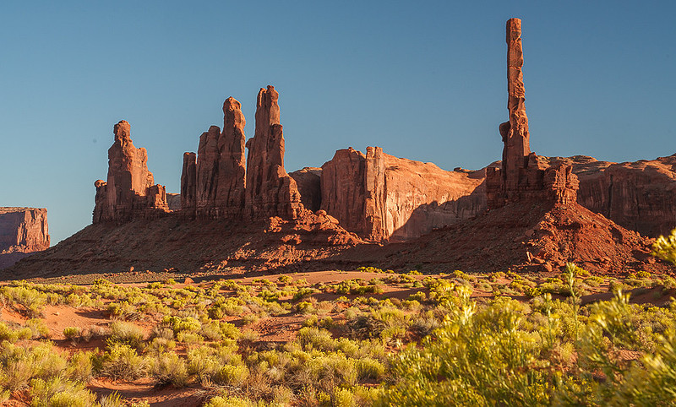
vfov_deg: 21.1
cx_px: 318
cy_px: 168
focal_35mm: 60
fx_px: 1095
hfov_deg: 34.3
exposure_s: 1/50
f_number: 18
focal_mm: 55
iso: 400
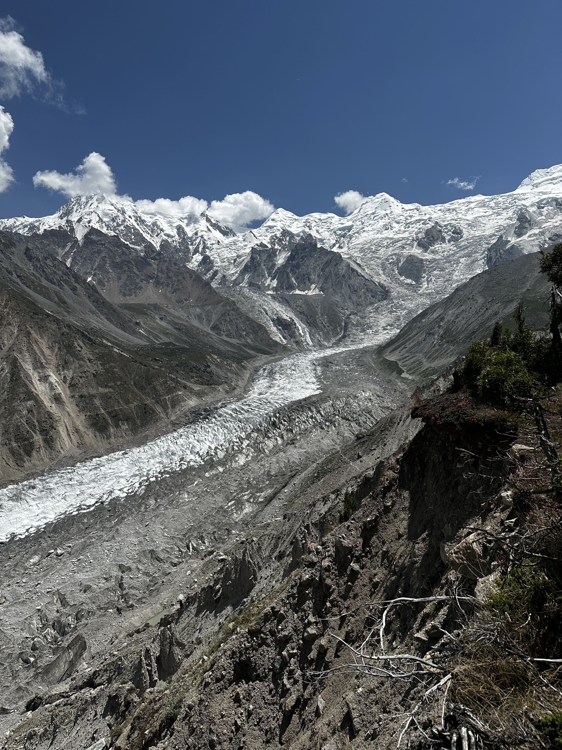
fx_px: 520
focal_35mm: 24
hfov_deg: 56.8
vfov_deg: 71.6
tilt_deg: +0.0
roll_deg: +4.6
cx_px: 281
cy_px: 375
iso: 80
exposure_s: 1/8929
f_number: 1.78
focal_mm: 6.86
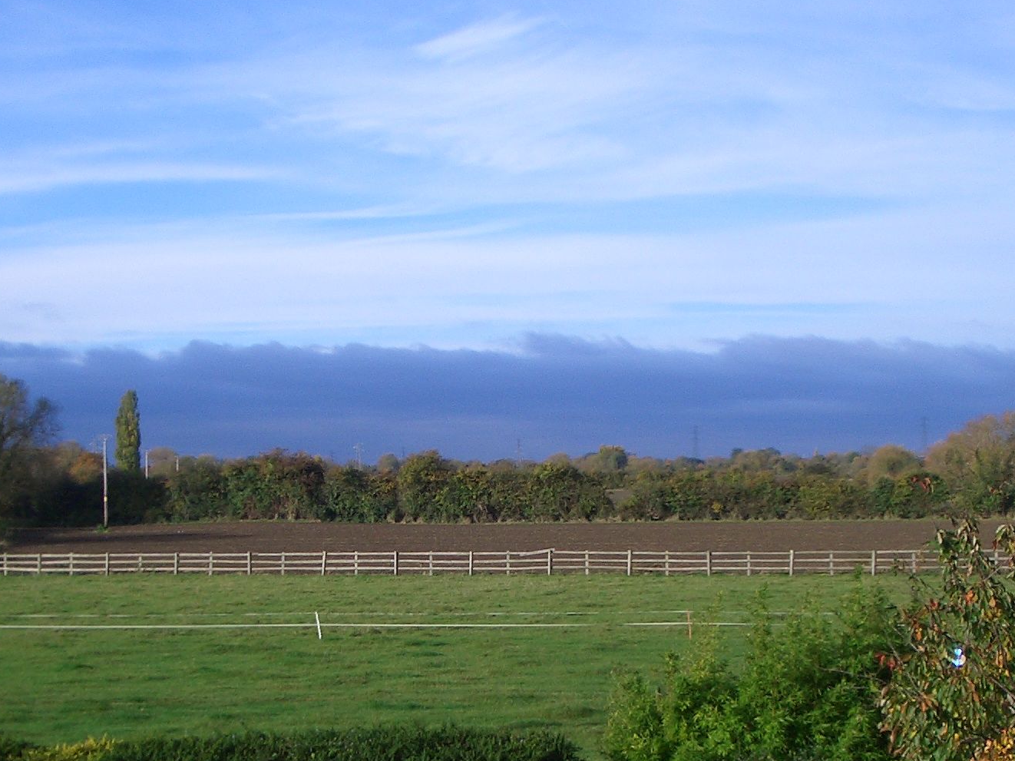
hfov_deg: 31.6
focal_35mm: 61
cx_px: 431
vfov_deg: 23.8
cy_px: 541
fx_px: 1788
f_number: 4.3
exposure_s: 1/400
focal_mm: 5.8
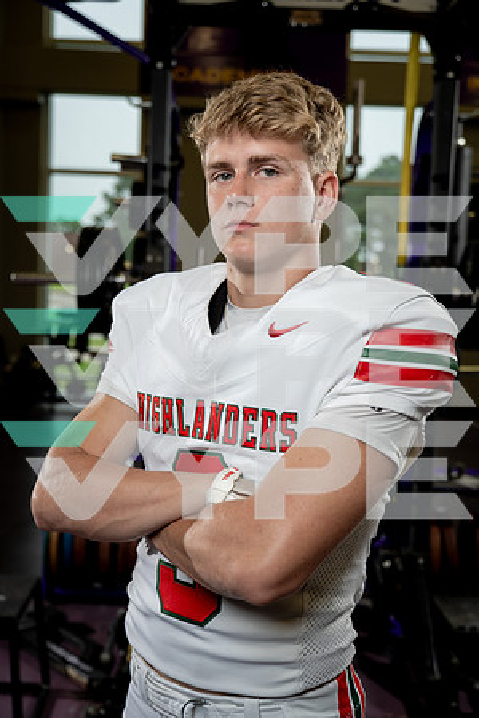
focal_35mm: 44
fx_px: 878
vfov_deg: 44.5
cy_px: 359
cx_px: 240
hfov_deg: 30.5
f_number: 4
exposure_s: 1/250
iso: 640
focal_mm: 44
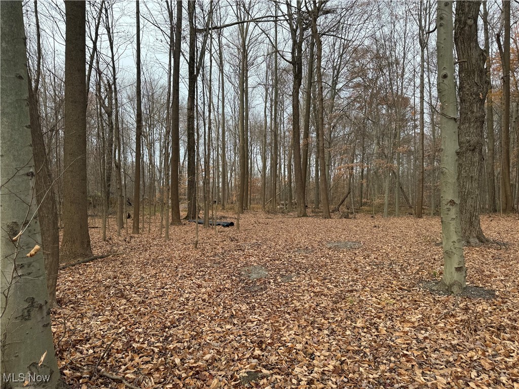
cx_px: 260
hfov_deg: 71.6
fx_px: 360
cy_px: 194
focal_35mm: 24
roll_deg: -1.3
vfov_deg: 56.8
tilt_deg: -1.2
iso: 80
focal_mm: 6.76
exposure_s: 1/544
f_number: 1.78
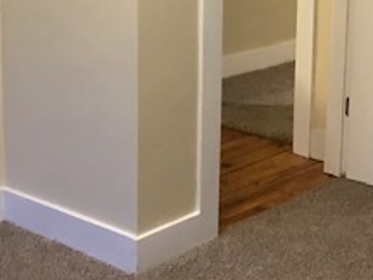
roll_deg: -0.2
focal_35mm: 83
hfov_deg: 23.1
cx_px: 323
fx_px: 894
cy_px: 43
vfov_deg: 17.6
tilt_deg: -8.6
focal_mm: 3.99
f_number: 1.8
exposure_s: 1/15
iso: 50
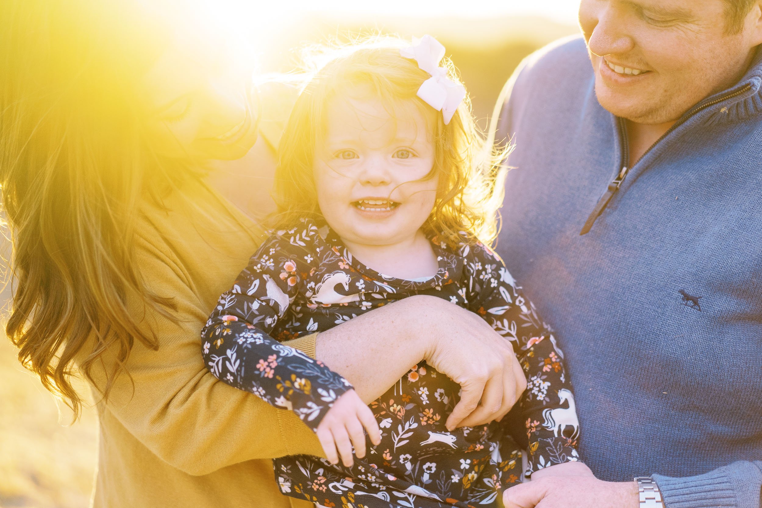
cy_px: 272
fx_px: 1247
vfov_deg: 23.0
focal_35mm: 59
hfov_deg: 34.0
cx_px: 389
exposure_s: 1/800
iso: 400
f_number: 1.8
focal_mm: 55
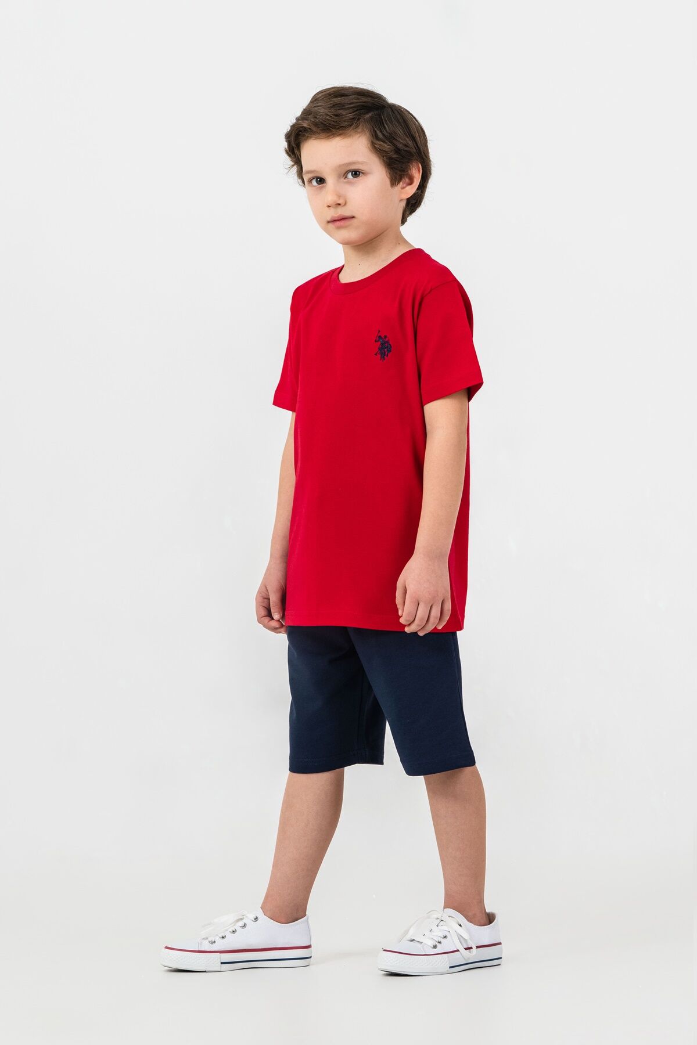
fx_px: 3659
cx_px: 348
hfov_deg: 10.9
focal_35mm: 126
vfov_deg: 16.3
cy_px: 522
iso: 160
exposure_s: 1/160
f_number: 6.3
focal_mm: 84
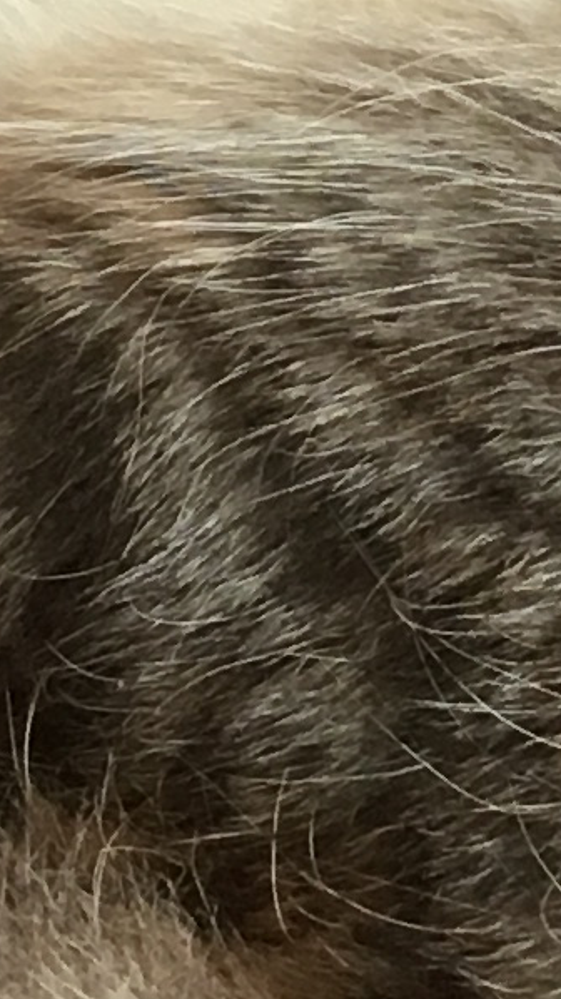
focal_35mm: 213
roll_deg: -25.5
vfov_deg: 10.0
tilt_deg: -37.5
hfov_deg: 5.7
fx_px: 5638
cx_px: 269
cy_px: -135
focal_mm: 4.15
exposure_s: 1/30
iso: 80
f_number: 2.2
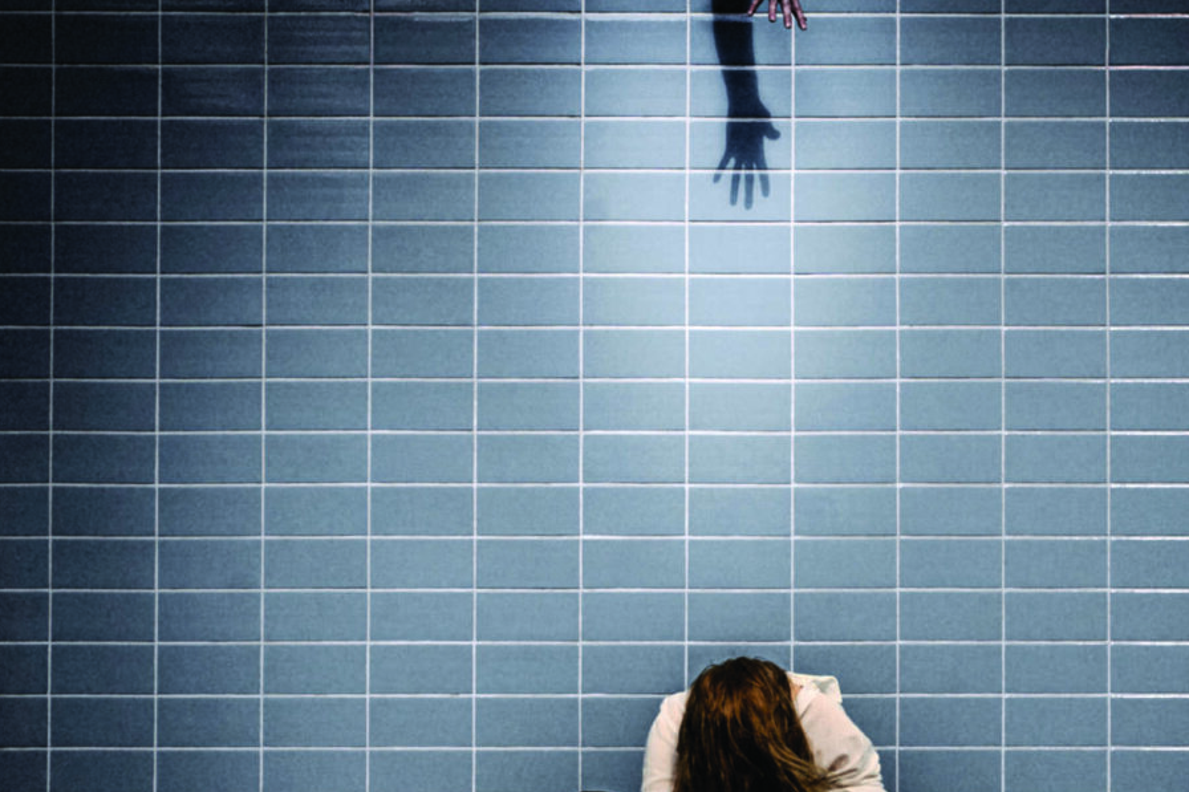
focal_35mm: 63
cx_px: 808
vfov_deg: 21.4
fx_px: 2080
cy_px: 564
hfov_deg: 31.6
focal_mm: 35
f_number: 6.3
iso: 100
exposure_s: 1/400
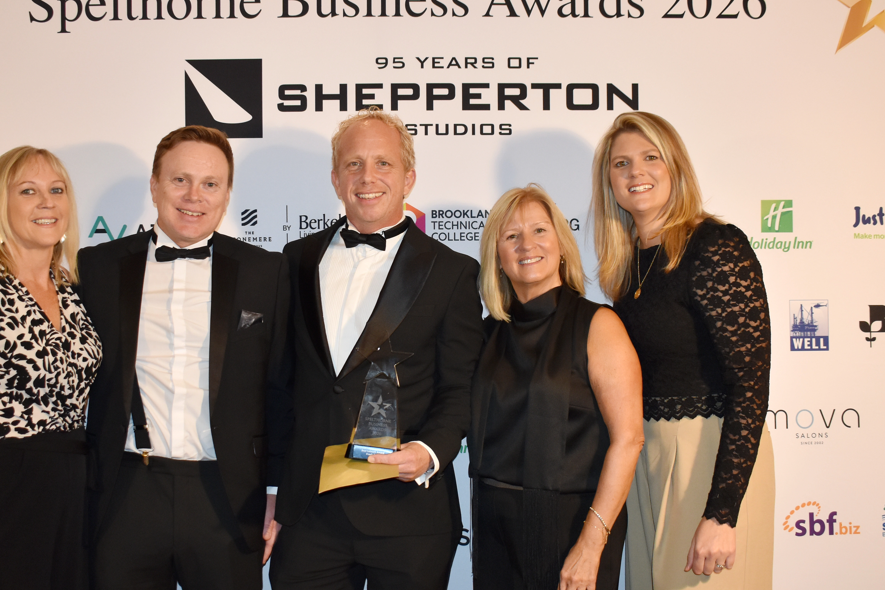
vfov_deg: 31.2
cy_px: 300
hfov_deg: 45.3
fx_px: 1057
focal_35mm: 43
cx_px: 385
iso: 800
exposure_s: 1/80
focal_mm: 22
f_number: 4.5
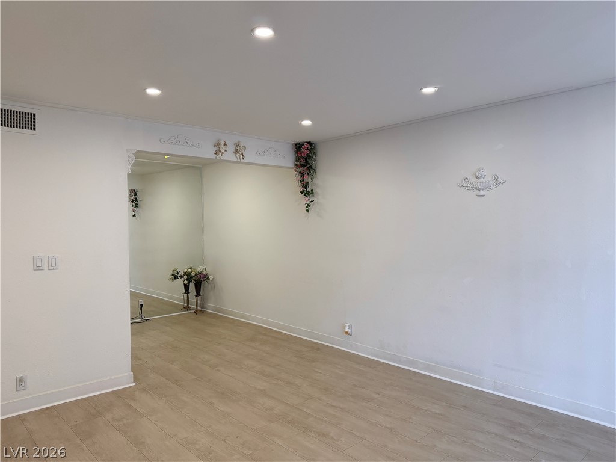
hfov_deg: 71.6
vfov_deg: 56.8
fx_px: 427
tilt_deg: -0.3
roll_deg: +0.1
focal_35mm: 24
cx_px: 308
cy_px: 231
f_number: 1.78
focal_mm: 6.76
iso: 125
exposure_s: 1/214
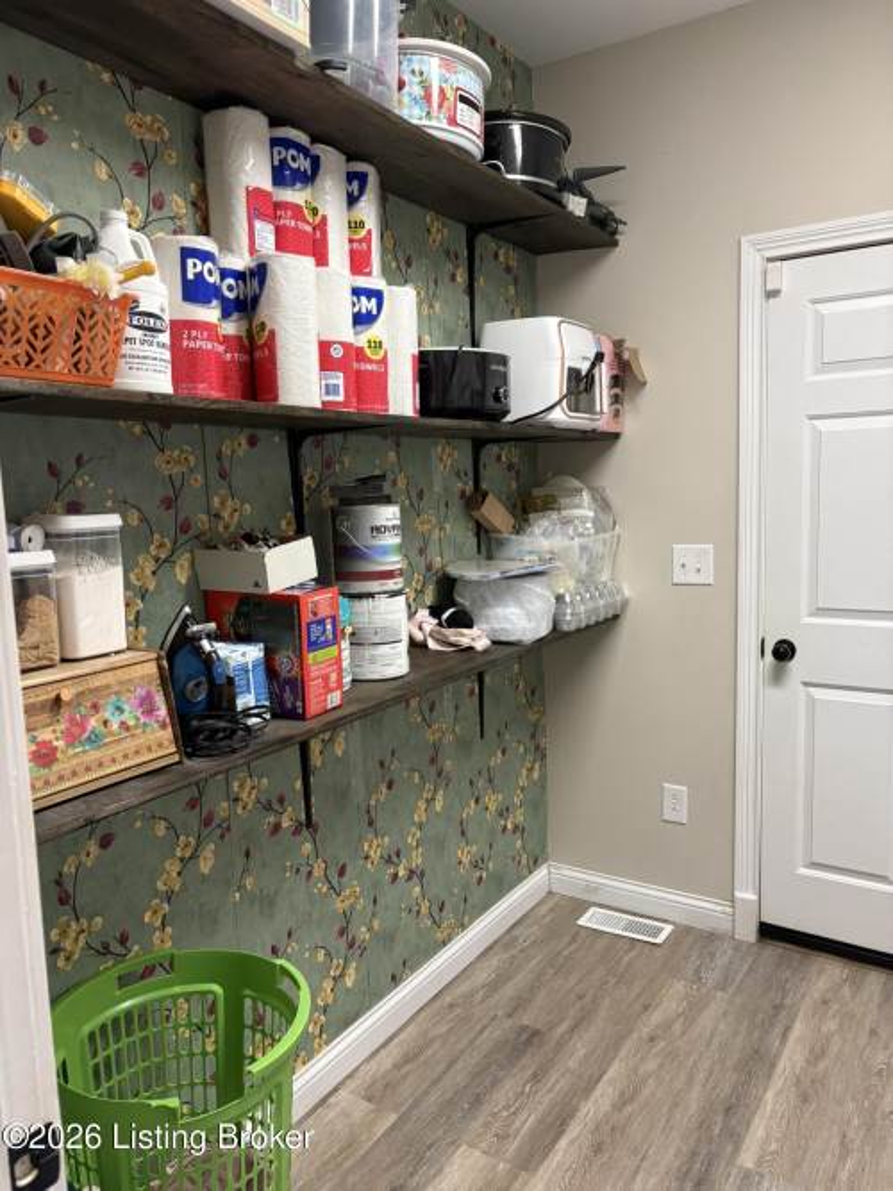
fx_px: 895
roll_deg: +1.7
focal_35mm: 26
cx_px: 446
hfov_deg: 53.0
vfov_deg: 67.3
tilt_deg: -7.5
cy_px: 596
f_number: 1.6
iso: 160
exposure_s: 1/60
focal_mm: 5.96
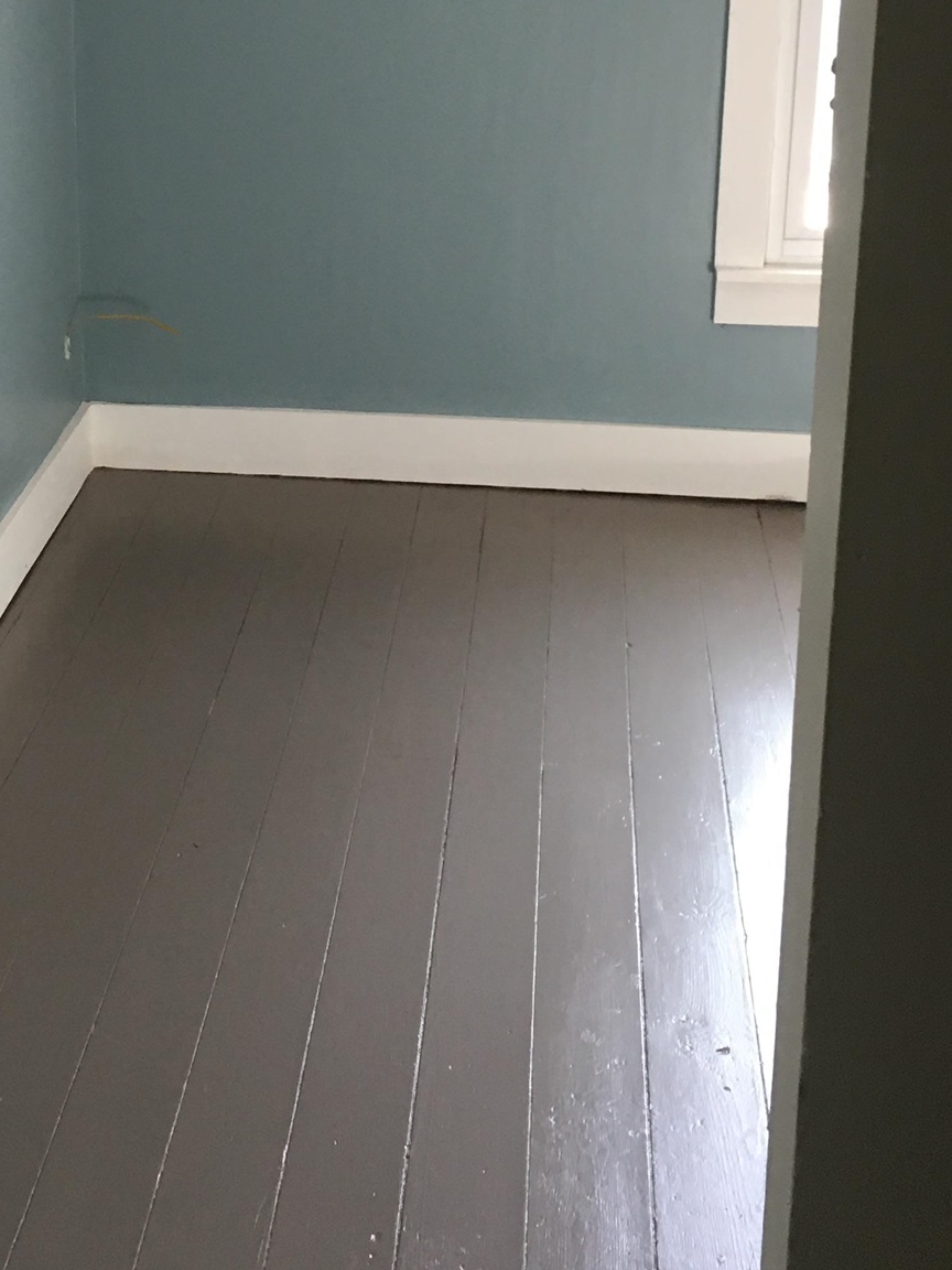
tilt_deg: -14.9
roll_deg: +1.1
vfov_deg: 32.5
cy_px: 304
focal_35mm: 58
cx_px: 181
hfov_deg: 24.8
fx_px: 2127
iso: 80
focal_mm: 4.15
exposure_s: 1/30
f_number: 2.2
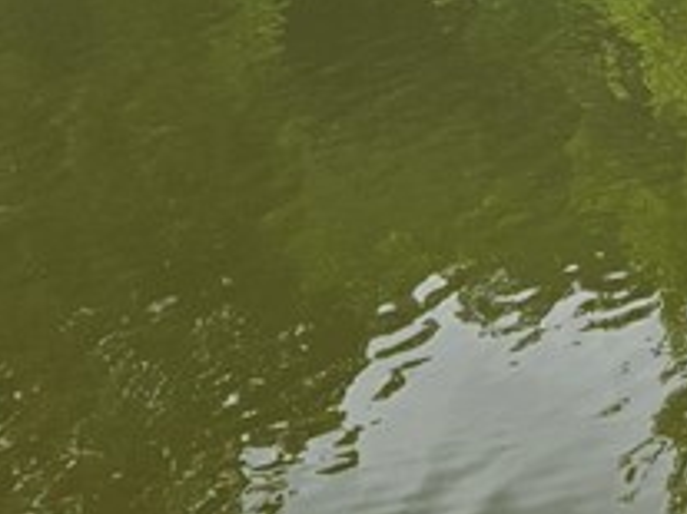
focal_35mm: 114
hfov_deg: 16.3
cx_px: 899
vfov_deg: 11.6
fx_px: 2261
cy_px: -517
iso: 25
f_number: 1.8
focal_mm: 5.4
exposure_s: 1/2745
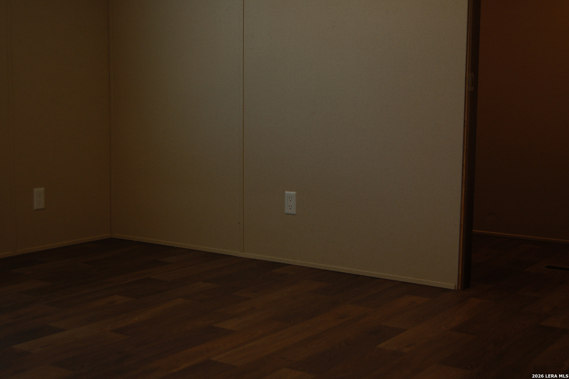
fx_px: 829
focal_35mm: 52
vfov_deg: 25.7
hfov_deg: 37.9
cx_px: 284
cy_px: 190
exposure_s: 1/40
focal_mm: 35
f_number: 4.8
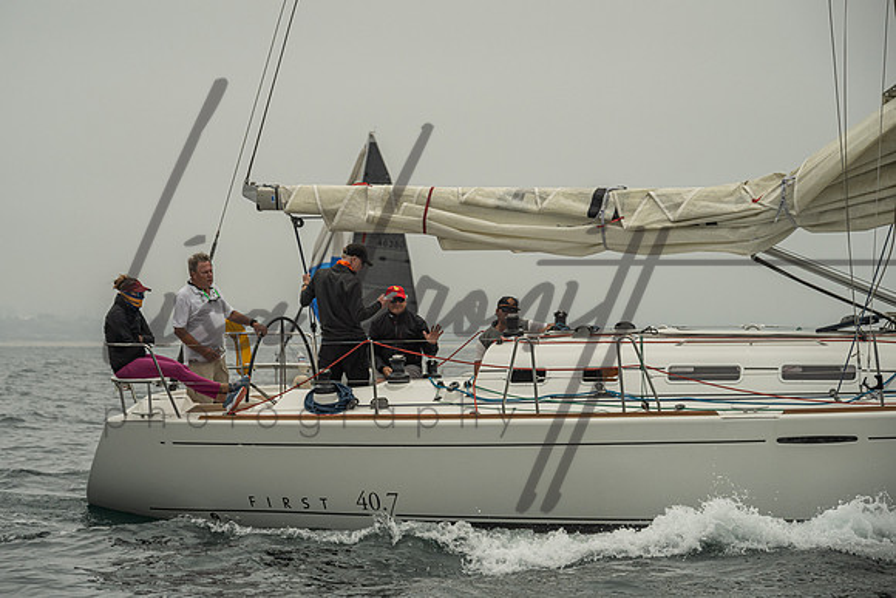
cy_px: 278
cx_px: 394
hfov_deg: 15.8
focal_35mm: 129
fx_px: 3222
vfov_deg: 10.6
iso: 400
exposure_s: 1/3200
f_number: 6.3
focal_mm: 115
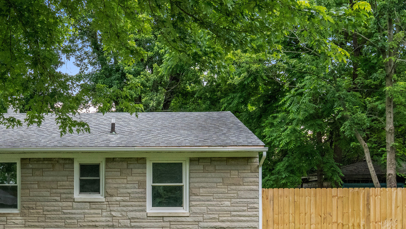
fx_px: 667
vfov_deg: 19.0
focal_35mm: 62
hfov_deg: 32.5
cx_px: 59
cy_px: 220
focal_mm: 20
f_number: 8
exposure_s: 1/200
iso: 1600
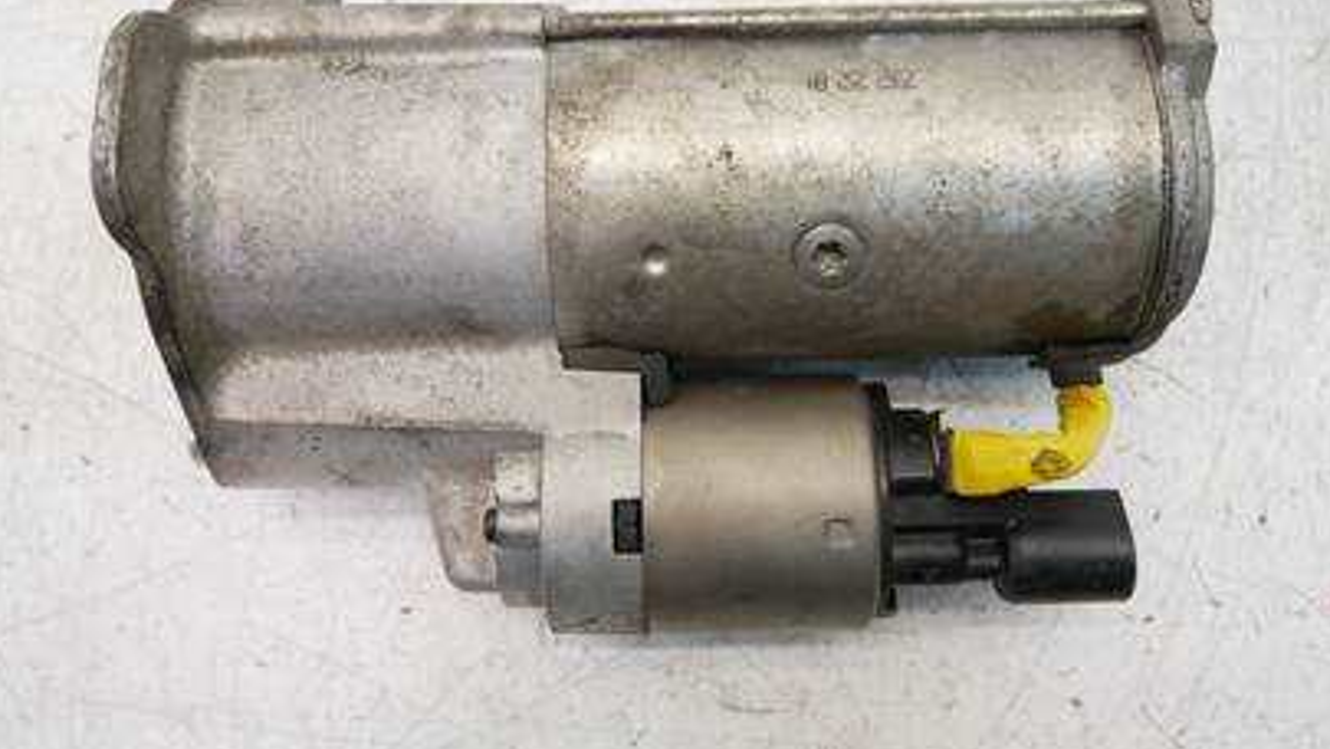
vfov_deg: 37.1
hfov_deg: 62.6
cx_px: 663
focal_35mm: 31
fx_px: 1093
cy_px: 207
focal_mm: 12
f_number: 3.5
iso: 500
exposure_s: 1/60
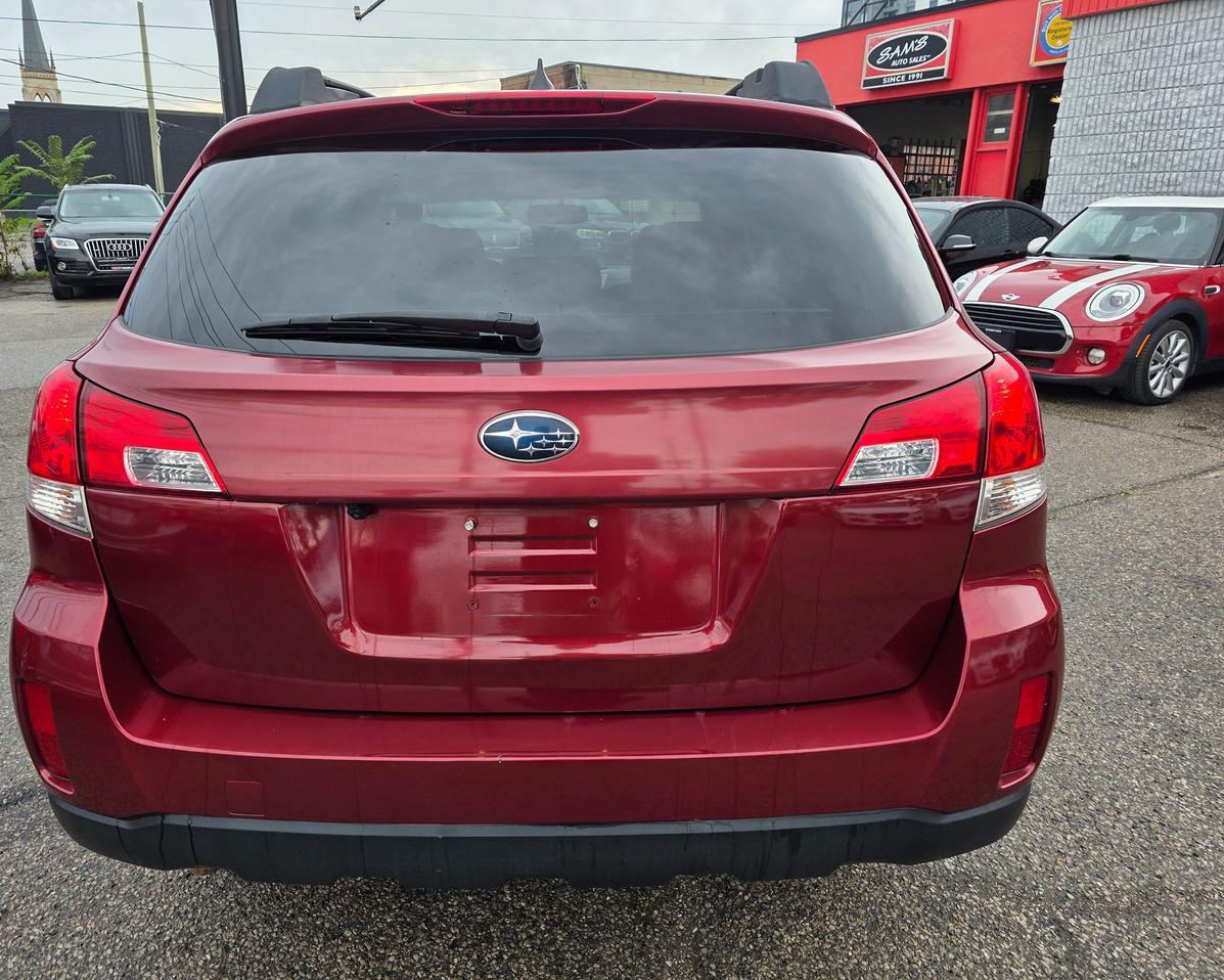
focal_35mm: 24
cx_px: 572
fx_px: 870
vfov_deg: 58.8
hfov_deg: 70.2
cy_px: 490
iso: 32
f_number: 1.7
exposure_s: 1/180
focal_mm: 6.3
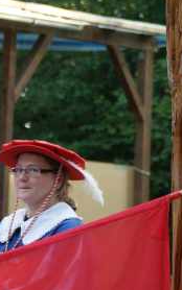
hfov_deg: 4.3
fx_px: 2442
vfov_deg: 6.8
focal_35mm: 308
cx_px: 203
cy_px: 78
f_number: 4
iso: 250
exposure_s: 1/160
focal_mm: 70
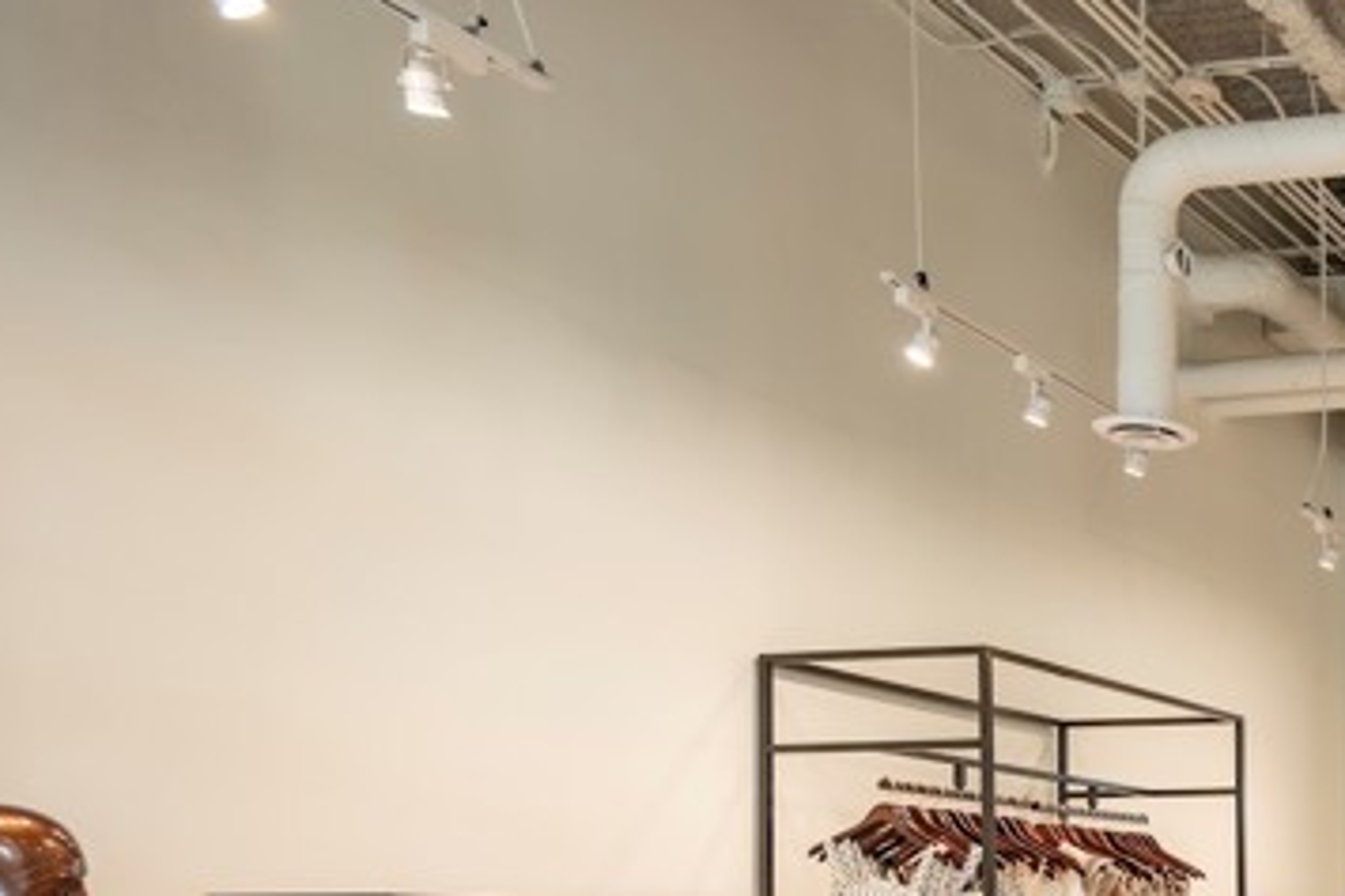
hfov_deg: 32.3
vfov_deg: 27.4
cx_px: 1772
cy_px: 977
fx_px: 1680
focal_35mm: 45
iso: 100
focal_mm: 16
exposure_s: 1/13
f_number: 10
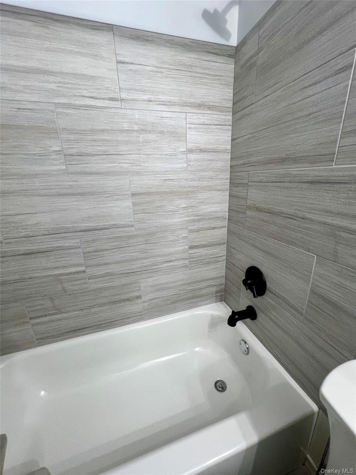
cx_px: 178
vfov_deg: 106.2
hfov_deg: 89.9
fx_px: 178
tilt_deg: -17.8
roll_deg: +2.6
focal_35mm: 13
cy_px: 238
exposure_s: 1/60
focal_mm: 1.57
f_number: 1.8
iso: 125
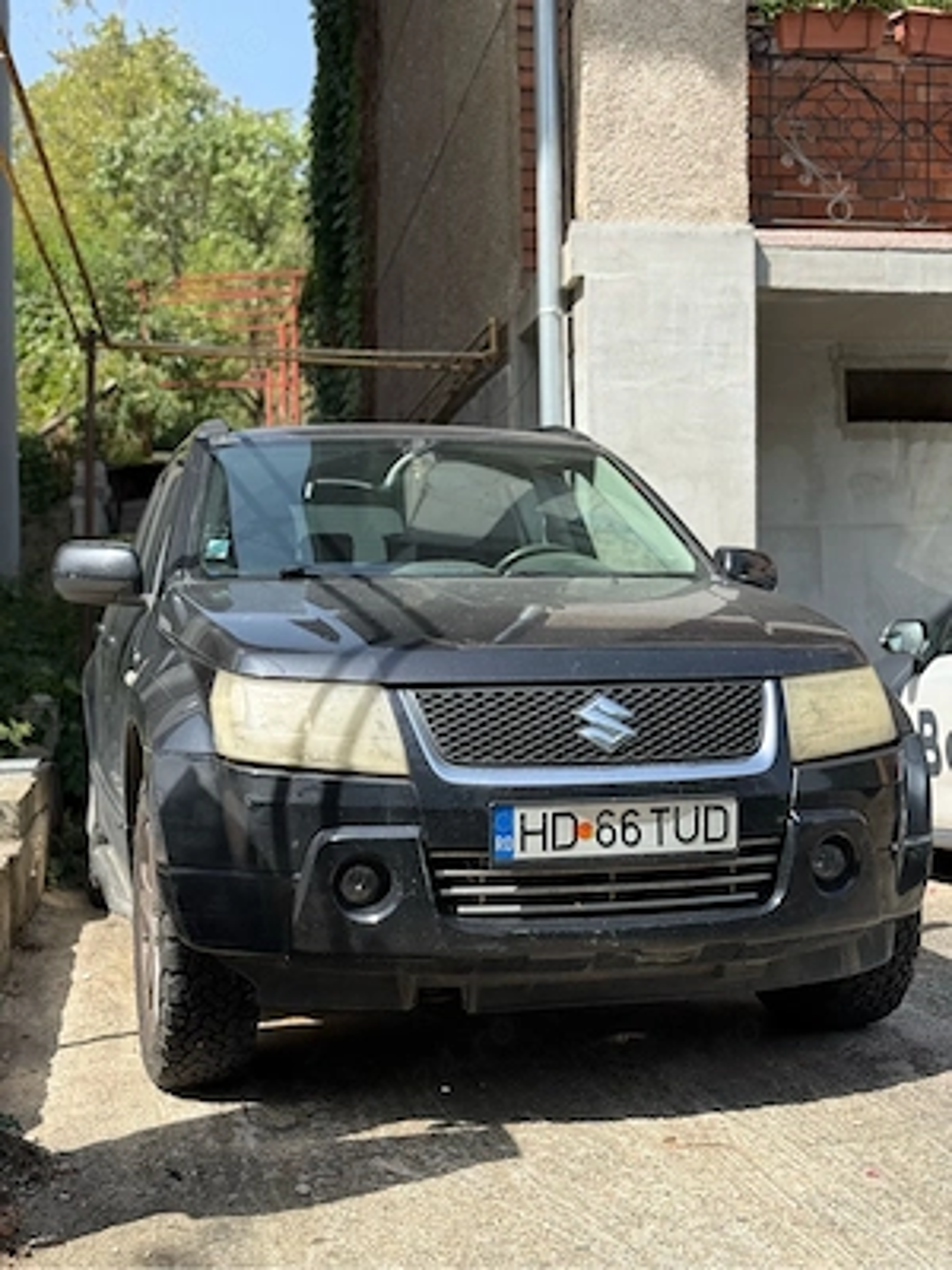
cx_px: 476
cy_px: 635
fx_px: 1760
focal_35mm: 48
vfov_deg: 39.7
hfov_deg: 30.3
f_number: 1.78
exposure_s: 1/2667
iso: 80
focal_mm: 6.76
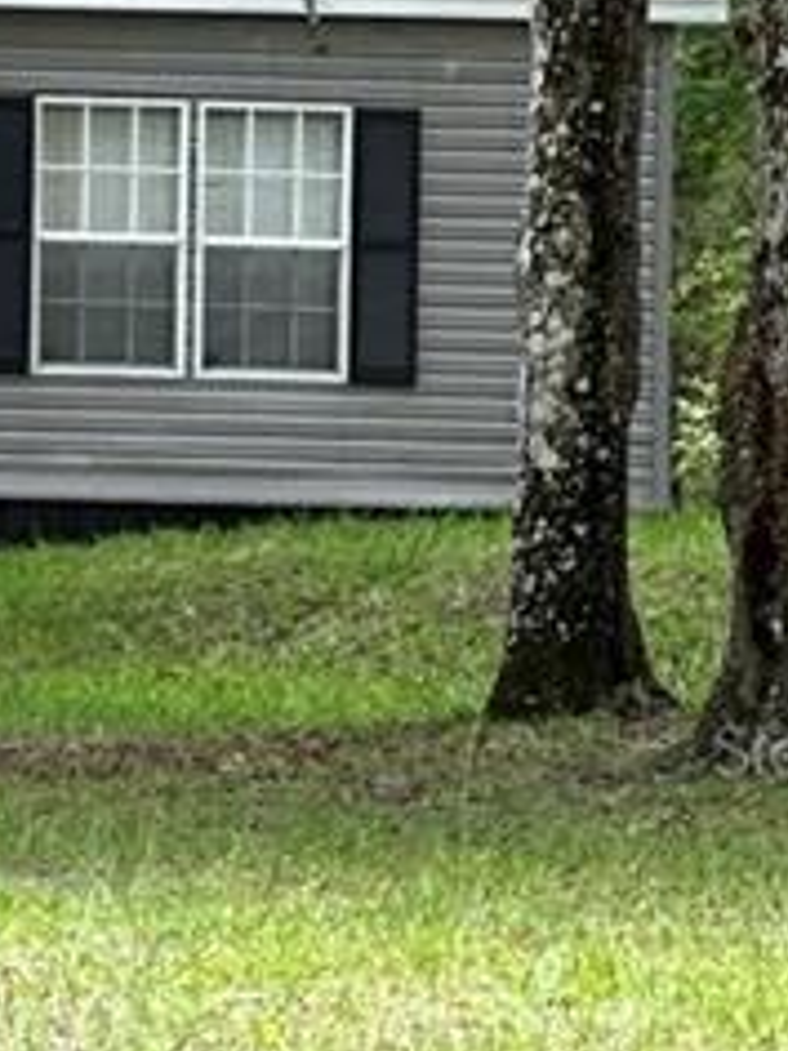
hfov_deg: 3.8
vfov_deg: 5.1
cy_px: 748
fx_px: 11868
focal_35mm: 391
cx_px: -975
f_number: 2.8
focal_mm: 9
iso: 25
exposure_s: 1/121
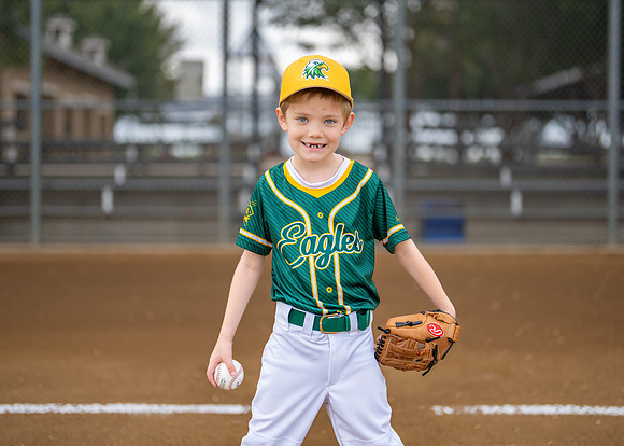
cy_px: 187
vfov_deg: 23.2
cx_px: 312
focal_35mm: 61
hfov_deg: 32.1
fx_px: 1084
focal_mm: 50
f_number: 1.2
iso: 200
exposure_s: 1/3200
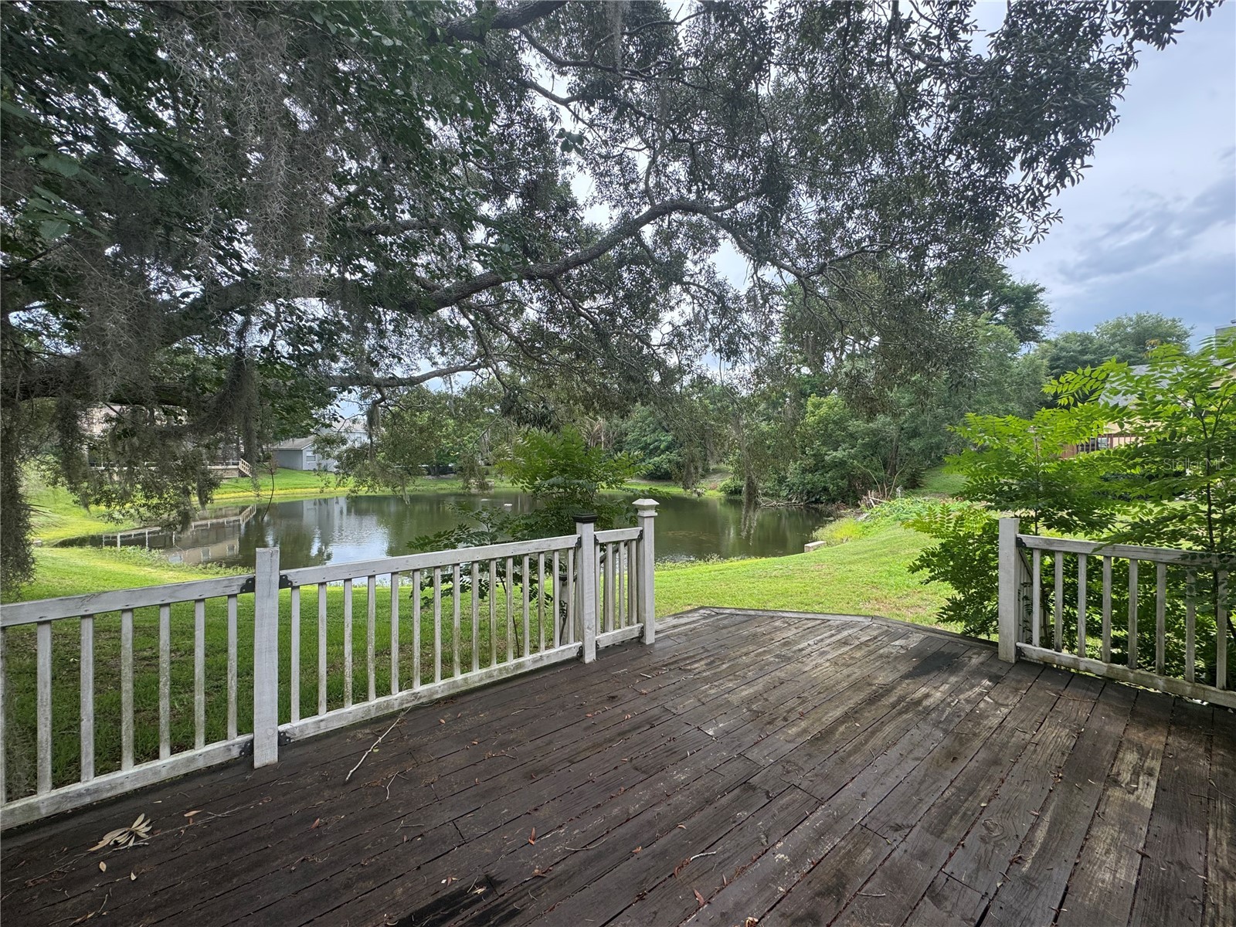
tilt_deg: -0.7
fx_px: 500
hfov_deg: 102.1
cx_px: 618
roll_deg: -0.8
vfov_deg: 85.7
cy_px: 464
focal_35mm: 14
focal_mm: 2.22
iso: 40
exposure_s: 1/328
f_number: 2.2
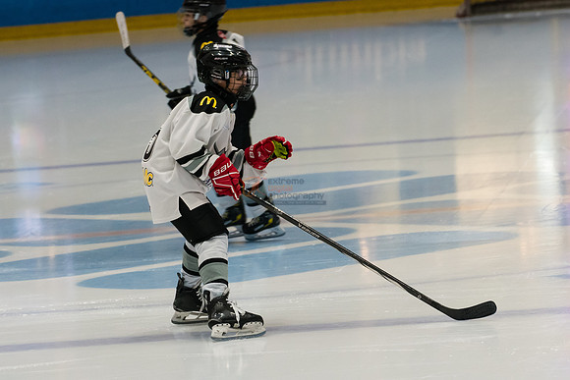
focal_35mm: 306
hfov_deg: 6.7
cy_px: 121
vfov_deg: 4.5
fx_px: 4850
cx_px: 326
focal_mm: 150
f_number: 4
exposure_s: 1/800
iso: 2000
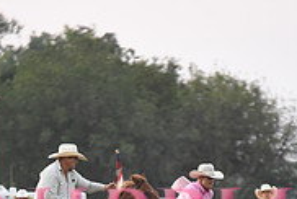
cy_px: 262
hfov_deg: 3.2
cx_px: 148
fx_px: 5264
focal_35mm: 637
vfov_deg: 2.2
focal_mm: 200
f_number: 2.8
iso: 2500
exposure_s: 1/640
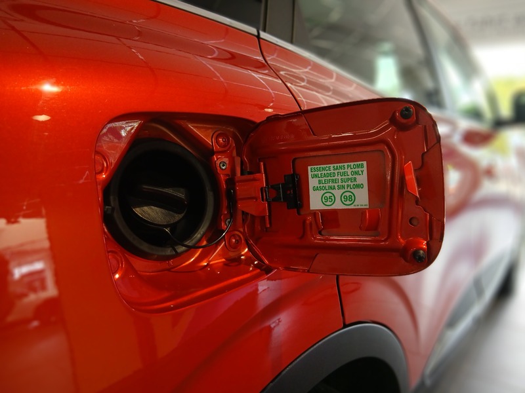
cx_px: 262
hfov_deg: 67.3
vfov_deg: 53.1
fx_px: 394
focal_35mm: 26
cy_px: 196
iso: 125
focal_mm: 3.98
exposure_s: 1/50
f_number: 1.8
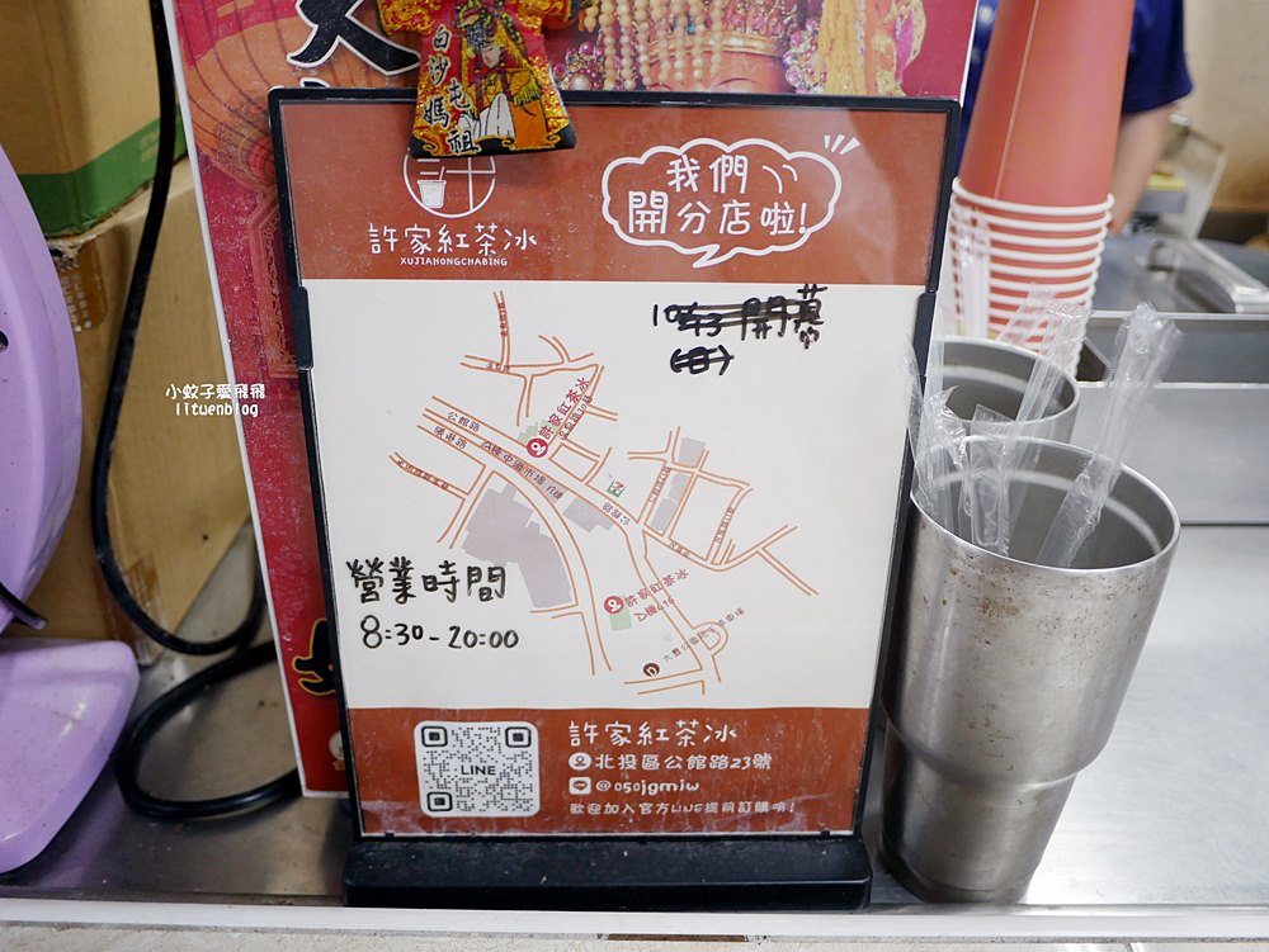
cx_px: 634
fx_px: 1027
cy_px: 476
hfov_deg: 63.4
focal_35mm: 28
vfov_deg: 49.8
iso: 400
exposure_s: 1/60
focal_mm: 14
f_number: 2.5
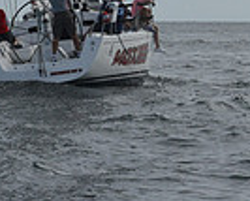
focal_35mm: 286
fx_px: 2121
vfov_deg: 5.2
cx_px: 65
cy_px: -338
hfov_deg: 6.7
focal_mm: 70
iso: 320
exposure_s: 1/1250
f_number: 11
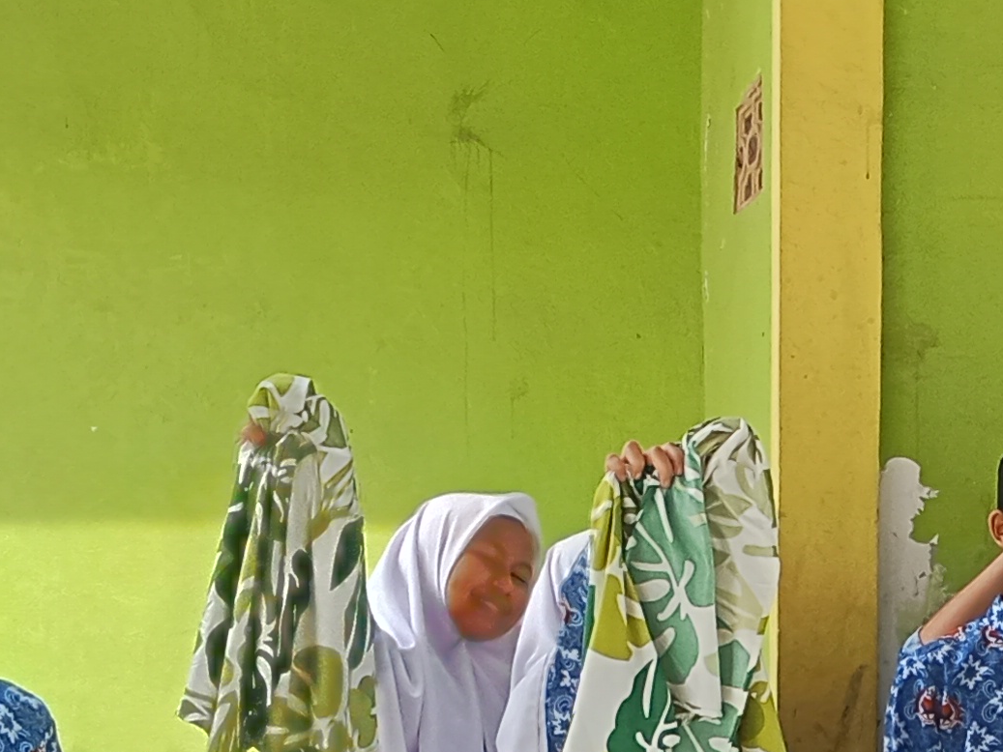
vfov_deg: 16.7
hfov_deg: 22.3
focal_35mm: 85
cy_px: 882
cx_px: 969
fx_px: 2463
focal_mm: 2.79
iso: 100
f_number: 2
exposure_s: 1/117
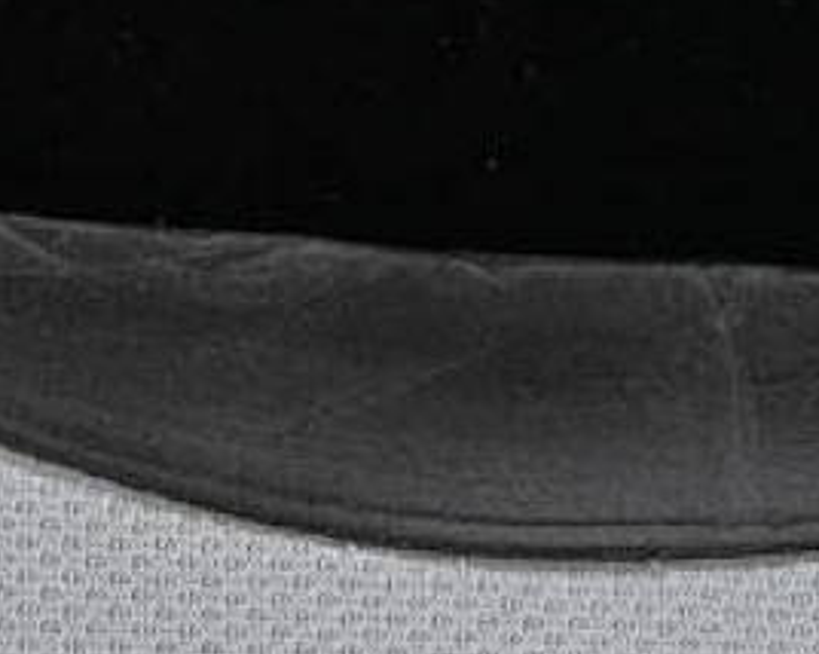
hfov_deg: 6.8
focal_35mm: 284
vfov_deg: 5.4
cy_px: 743
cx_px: -21
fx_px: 6879
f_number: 7.1
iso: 160
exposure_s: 1/80
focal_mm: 50
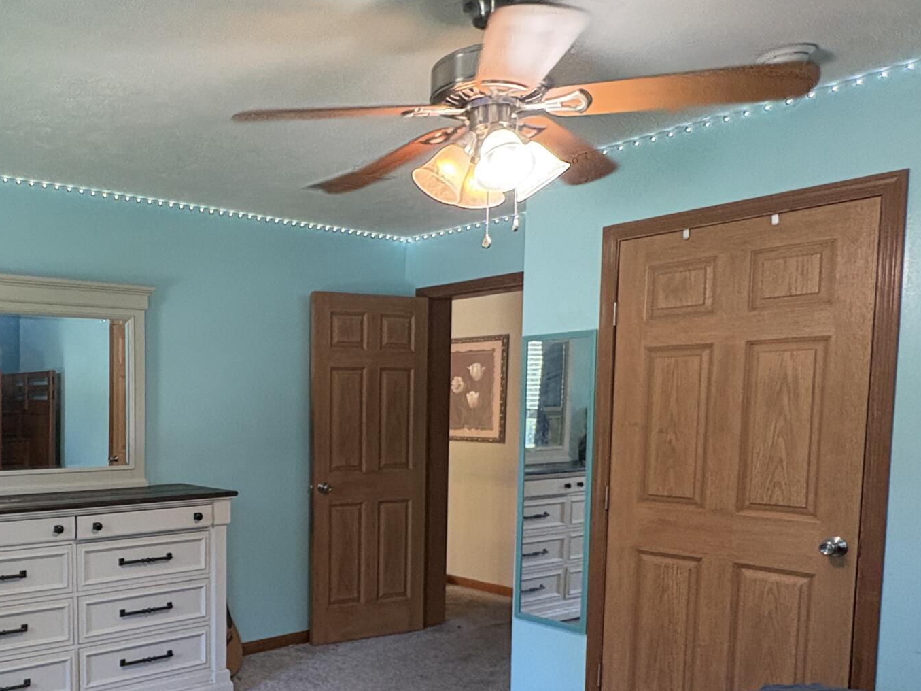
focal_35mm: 31
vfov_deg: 44.5
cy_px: 479
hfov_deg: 54.1
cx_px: 174
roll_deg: +0.7
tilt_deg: -4.1
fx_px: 825
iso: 400
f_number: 2.2
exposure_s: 1/120
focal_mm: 2.22
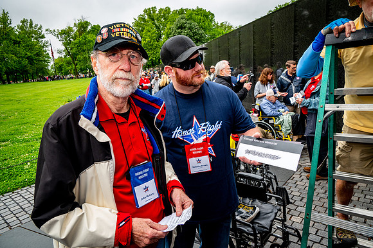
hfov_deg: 73.8
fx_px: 249
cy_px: 124
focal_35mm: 24
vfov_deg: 53.1
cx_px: 186
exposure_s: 1/640
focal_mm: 24
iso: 1000
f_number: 8
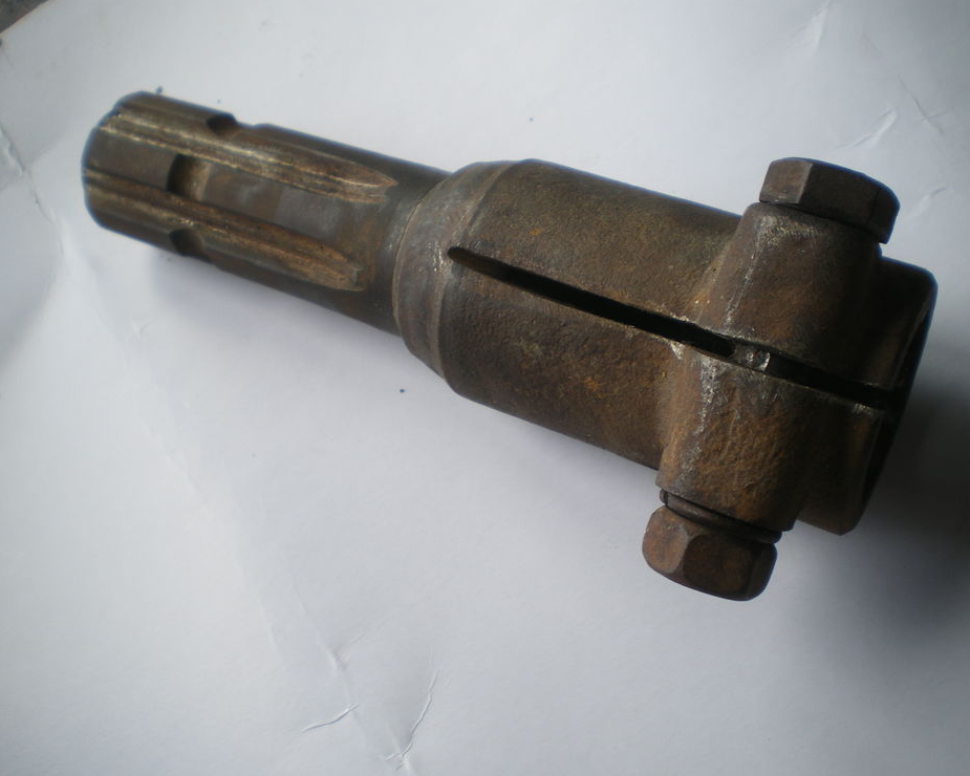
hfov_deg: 47.9
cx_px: 522
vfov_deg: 39.2
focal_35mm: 38
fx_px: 1091
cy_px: 391
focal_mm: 6.3
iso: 50
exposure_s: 1/50
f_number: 3.1
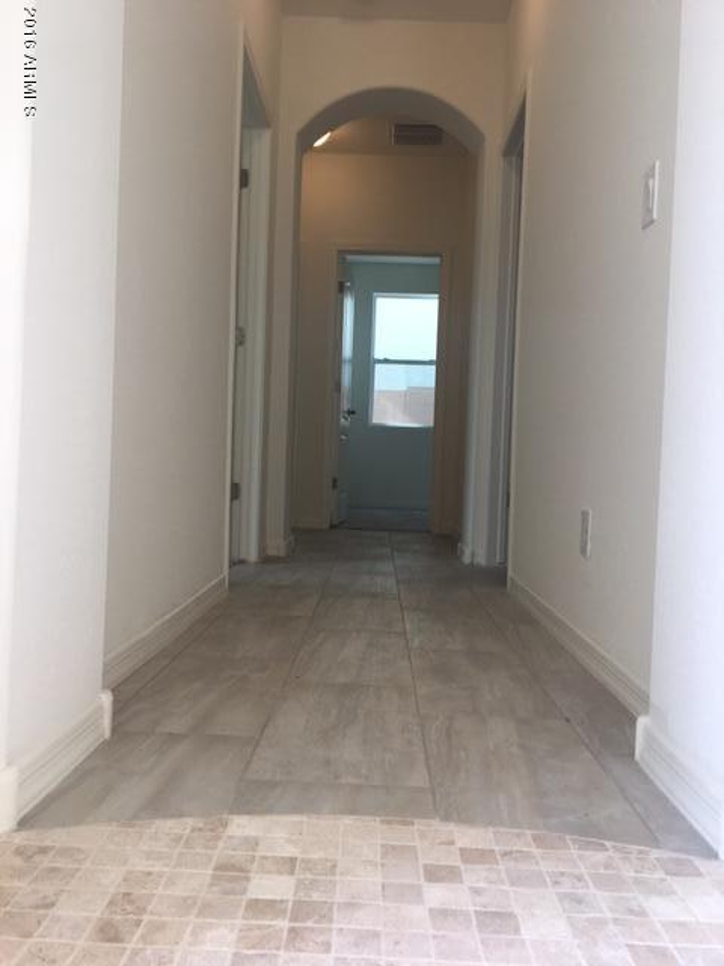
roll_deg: -1.8
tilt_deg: -1.5
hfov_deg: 48.2
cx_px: 362
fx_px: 809
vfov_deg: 61.7
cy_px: 483
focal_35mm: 29
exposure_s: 1/120
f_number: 2.2
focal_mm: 4.15
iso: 25
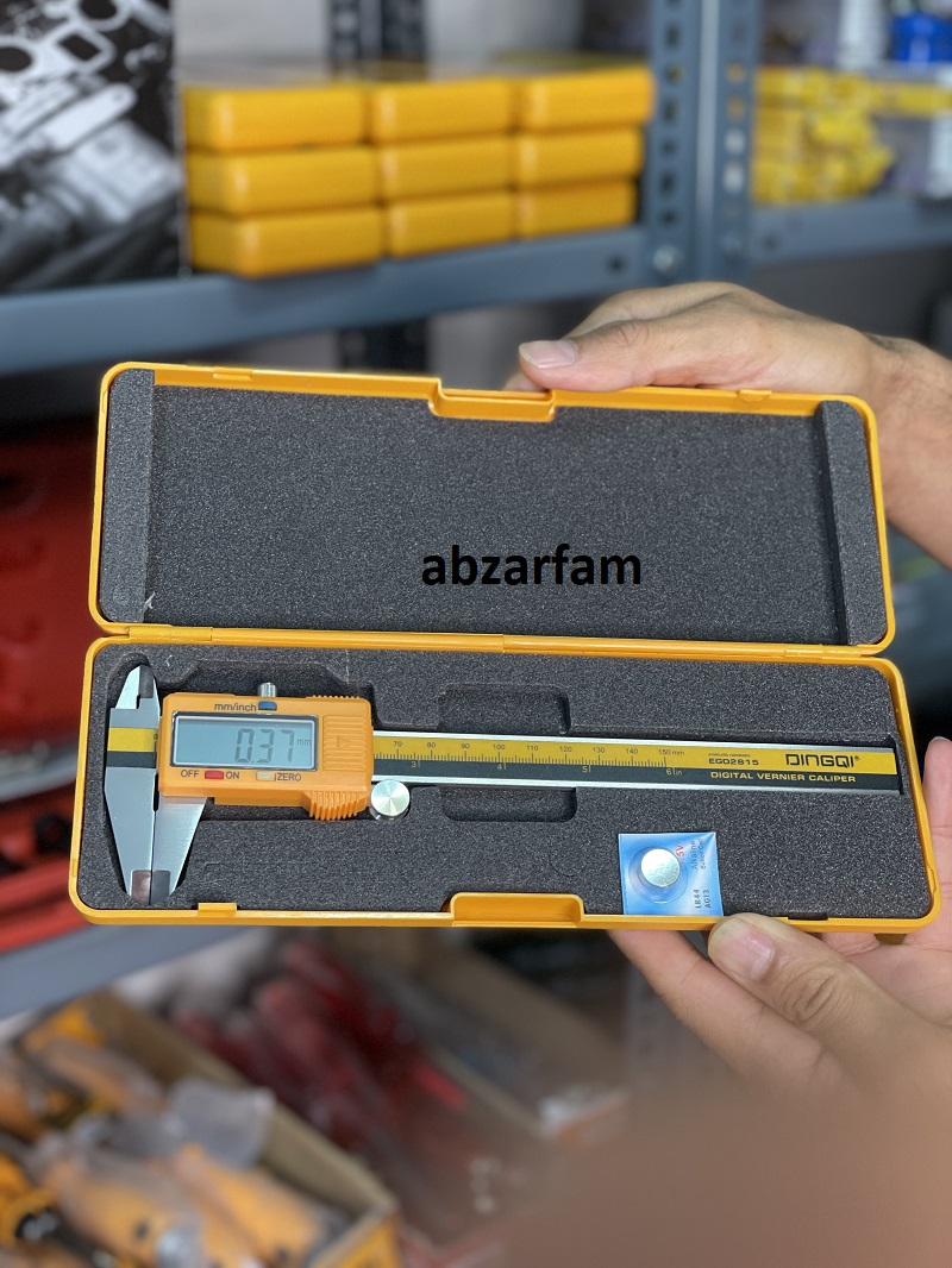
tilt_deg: -17.7
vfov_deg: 36.8
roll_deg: +0.2
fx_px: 1906
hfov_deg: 28.0
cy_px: 634
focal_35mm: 52
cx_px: 476
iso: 160
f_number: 2
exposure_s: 1/33
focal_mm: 6
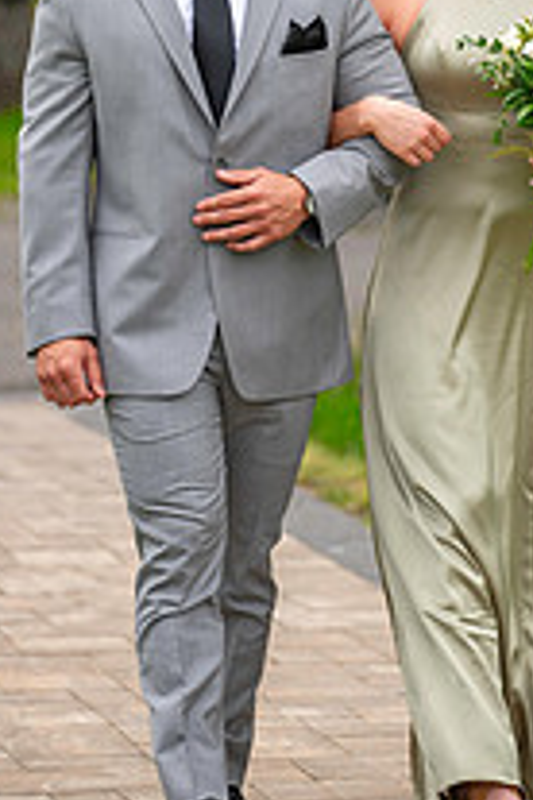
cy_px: 135
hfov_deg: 5.3
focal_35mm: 261
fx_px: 5796
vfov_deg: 7.9
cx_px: 305
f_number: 2.8
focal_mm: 120
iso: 100
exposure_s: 1/320
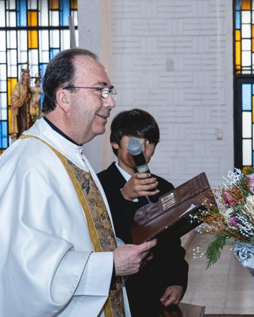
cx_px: 223
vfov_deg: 30.0
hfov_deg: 23.7
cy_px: 158
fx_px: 591
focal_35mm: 63
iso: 2500
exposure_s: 1/160
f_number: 7.1
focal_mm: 43
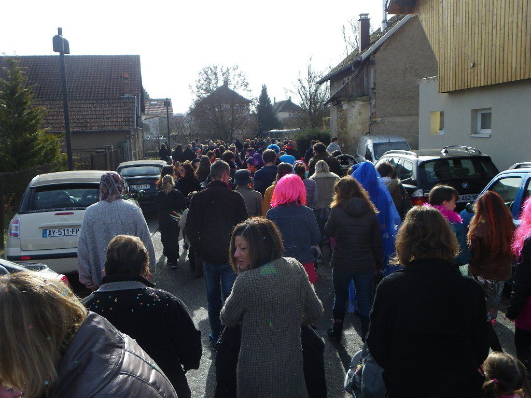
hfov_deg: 49.0
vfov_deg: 37.7
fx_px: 583
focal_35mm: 38
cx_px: 266
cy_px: 199
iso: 50
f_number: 3.5
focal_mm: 6.8
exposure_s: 1/400
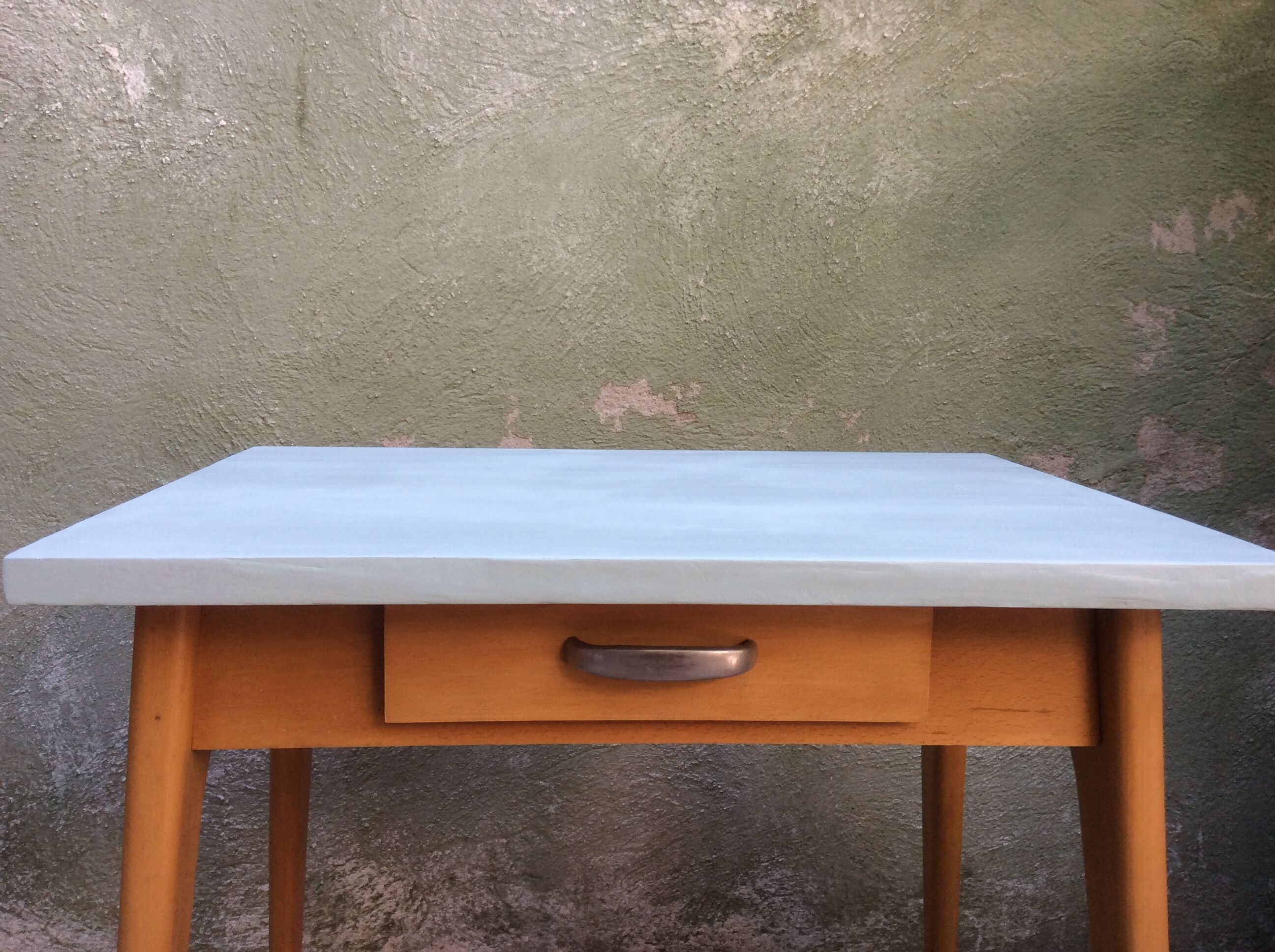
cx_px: 638
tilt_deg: -8.0
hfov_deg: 56.9
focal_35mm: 32
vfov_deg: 44.1
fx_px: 1177
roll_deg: +0.2
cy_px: 476
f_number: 2.4
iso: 32
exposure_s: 1/50
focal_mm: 3.3
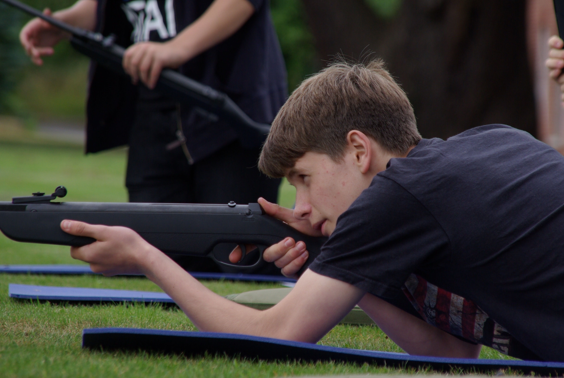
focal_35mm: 369
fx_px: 5788
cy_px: 173
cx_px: 318
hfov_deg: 5.6
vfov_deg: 3.7
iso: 200
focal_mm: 200
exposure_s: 1/250
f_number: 6.7
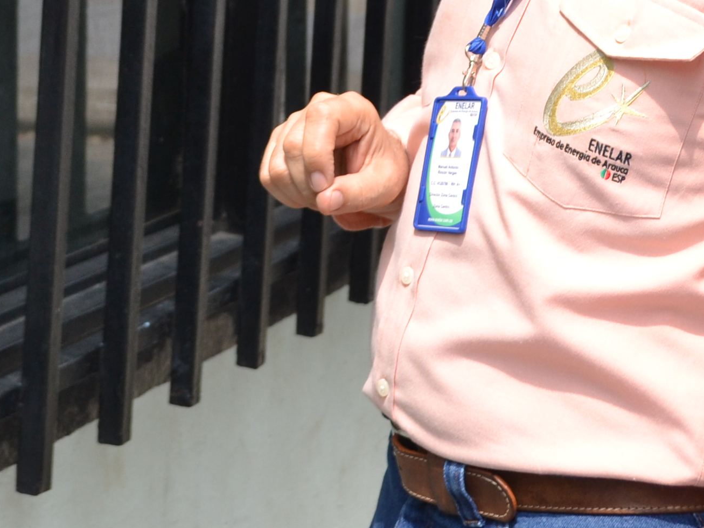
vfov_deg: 11.6
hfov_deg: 16.1
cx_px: 290
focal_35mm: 122
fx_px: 2482
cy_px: -276
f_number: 5
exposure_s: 1/400
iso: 200
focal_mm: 24
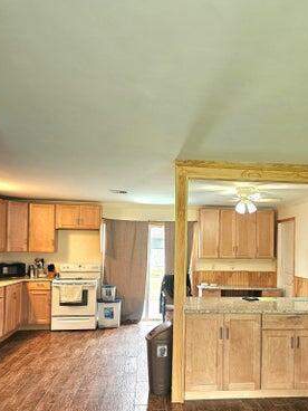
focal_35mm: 30
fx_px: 356
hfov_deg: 46.4
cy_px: 249
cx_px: 192
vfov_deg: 59.4
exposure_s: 1/120
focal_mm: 6.3
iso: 250
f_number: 1.7
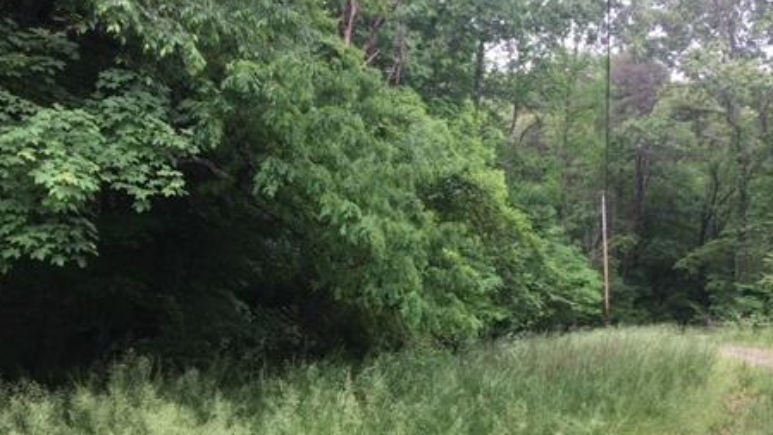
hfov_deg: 45.3
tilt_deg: -0.8
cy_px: 201
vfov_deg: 26.6
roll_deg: -0.1
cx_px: 456
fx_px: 923
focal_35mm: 45
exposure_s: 1/120
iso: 32
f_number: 2.2
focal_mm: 4.15
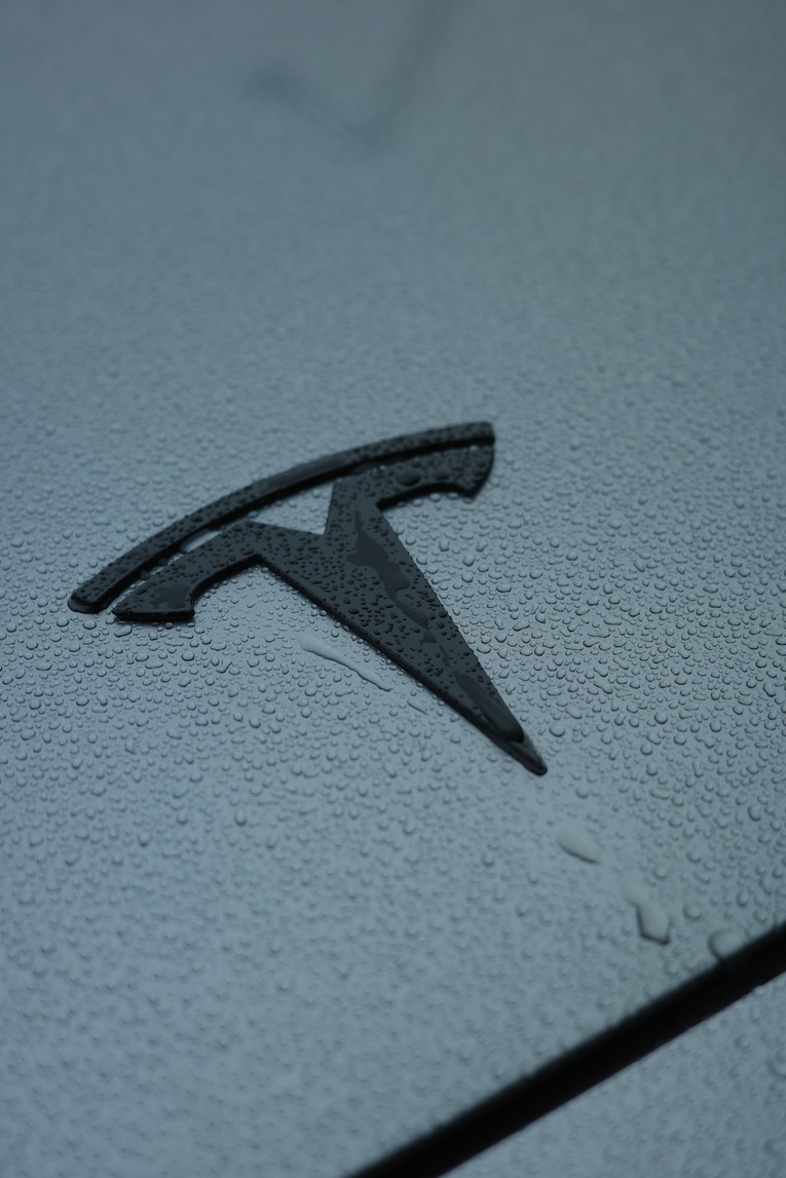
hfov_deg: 26.5
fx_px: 1670
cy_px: 598
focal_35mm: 51
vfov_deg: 38.9
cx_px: 394
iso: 100
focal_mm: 26
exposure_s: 1/250
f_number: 2.8
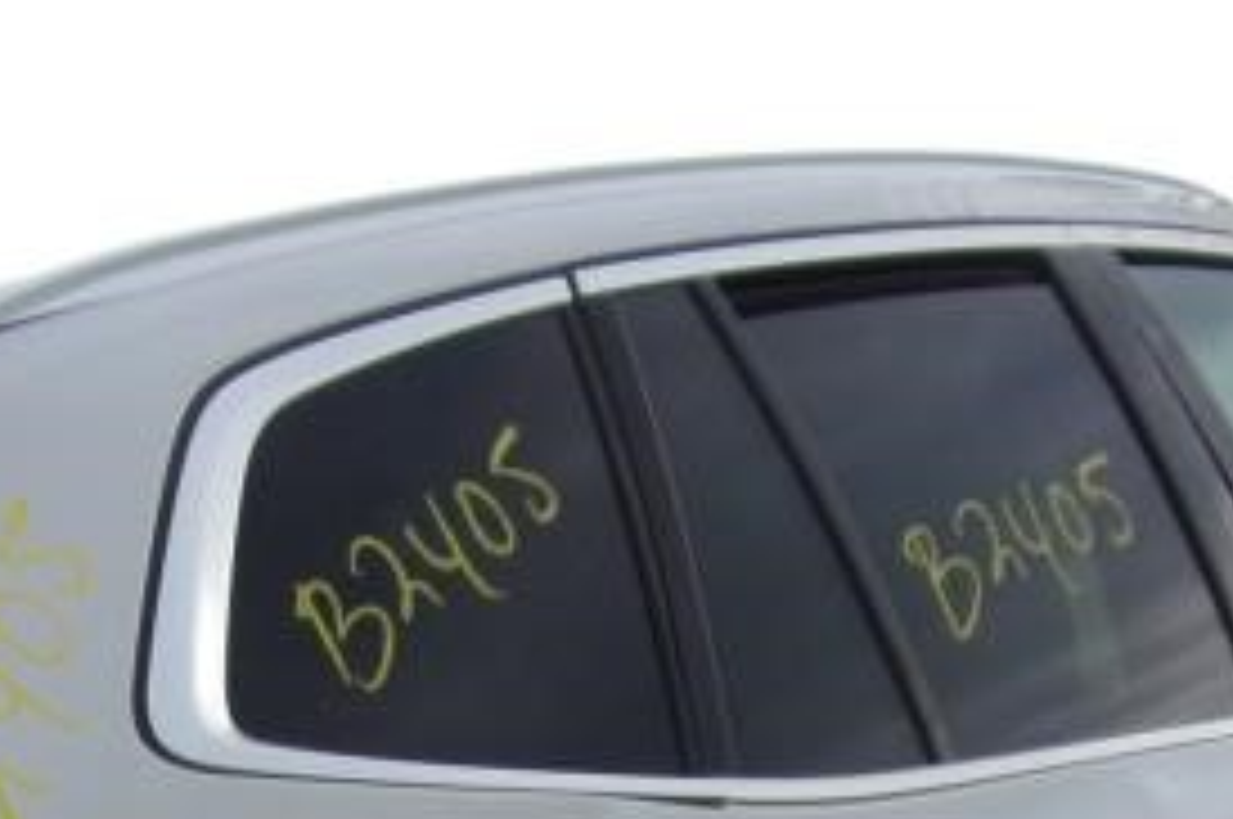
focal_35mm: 73
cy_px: 1310
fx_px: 2497
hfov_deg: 27.6
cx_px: 459
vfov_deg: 16.6
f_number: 3.3
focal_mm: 4.3
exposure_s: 1/400
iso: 80
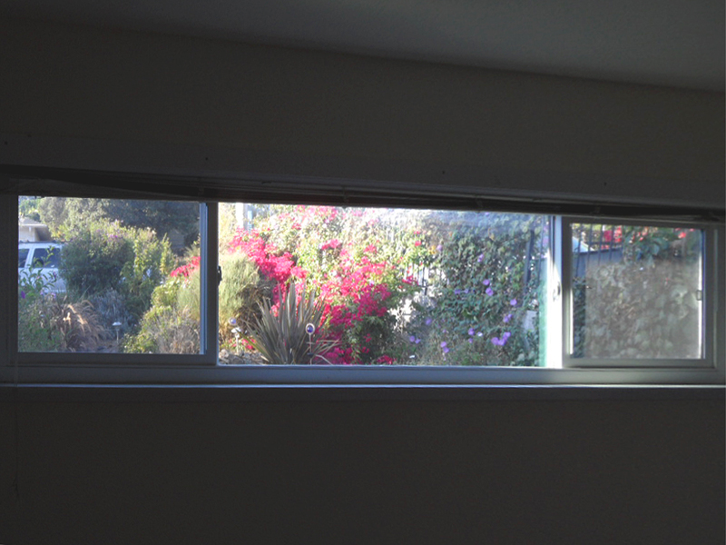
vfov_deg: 44.2
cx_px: 363
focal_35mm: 32
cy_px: 272
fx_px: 671
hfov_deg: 56.8
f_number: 3.4
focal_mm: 5.3
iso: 100
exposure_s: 1/60
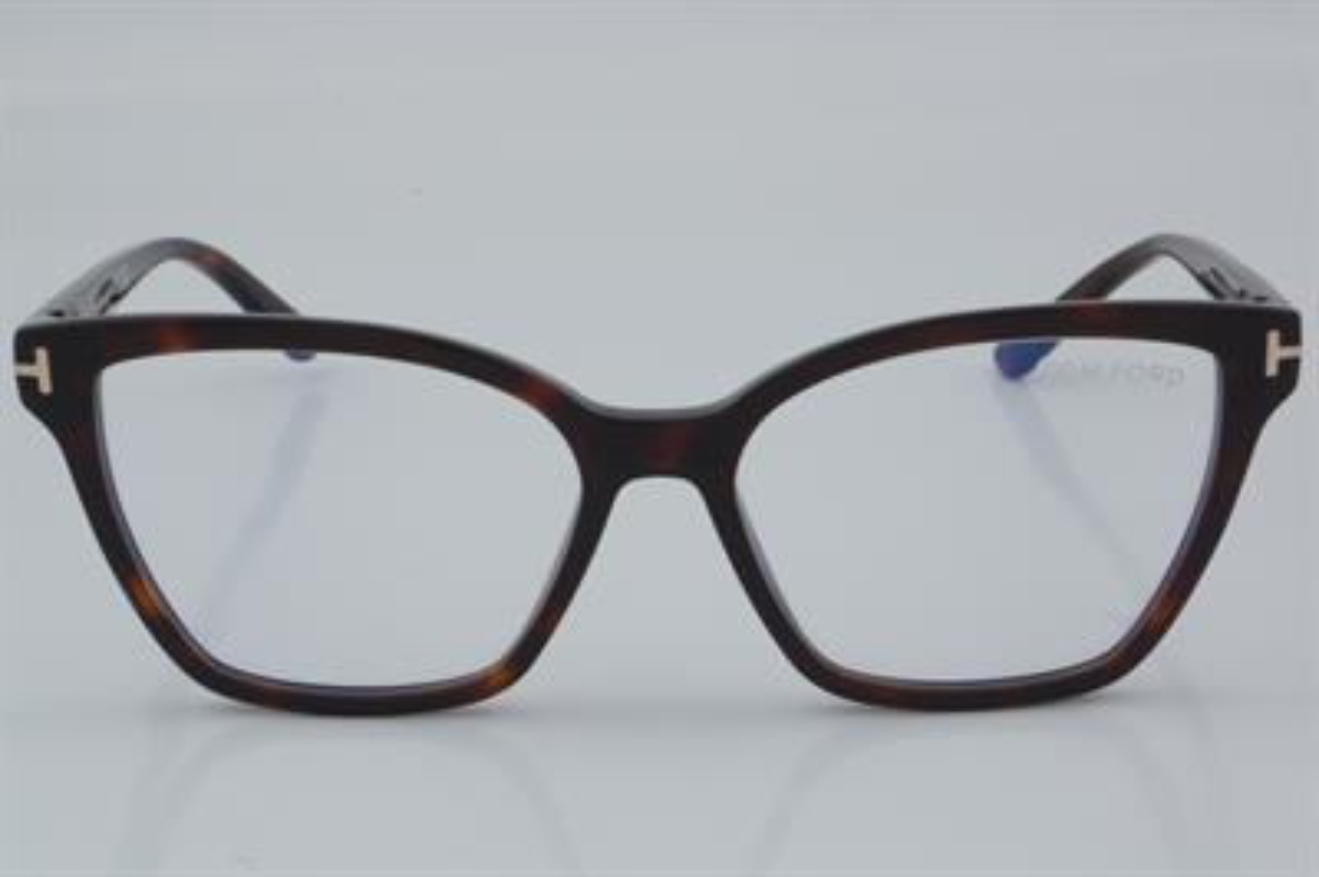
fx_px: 3020
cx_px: 660
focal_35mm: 82
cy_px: 438
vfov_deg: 16.5
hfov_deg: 24.6
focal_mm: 55
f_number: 32
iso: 100
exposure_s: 1/4
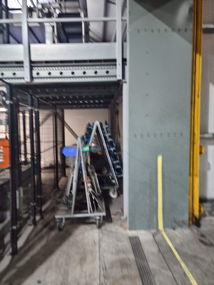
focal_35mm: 24
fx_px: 198
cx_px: 107
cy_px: 142
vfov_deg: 71.6
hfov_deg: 56.8
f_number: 1.8
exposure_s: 1/50
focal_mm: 6.7
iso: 800
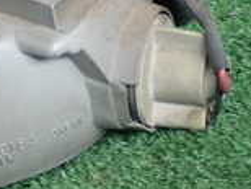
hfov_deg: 9.1
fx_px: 1525
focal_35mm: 210
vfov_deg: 7.1
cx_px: -135
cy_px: 65
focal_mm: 9.65
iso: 400
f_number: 3.3
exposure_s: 1/125
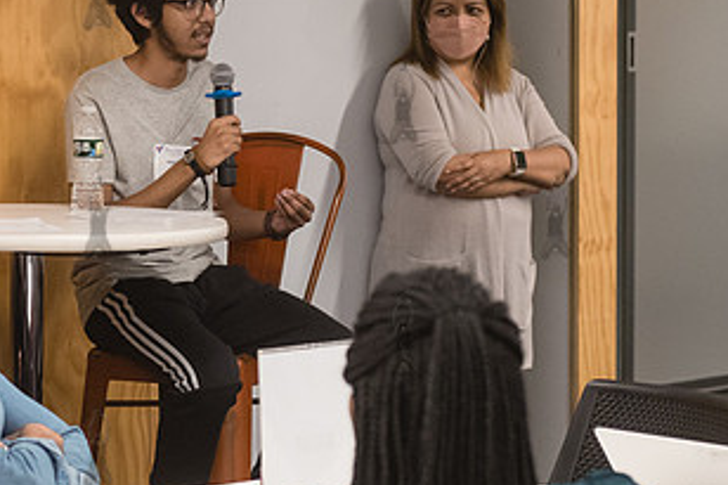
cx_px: 175
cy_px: 103
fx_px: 3800
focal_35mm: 188
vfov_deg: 7.3
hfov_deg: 10.9
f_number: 4
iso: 2500
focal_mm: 80
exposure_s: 1/250
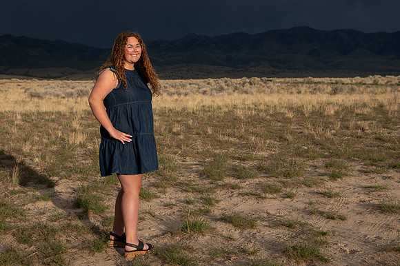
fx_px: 575
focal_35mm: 52
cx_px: 188
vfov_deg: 25.9
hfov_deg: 38.3
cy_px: 92
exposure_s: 1/250
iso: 200
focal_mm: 38
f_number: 5.6
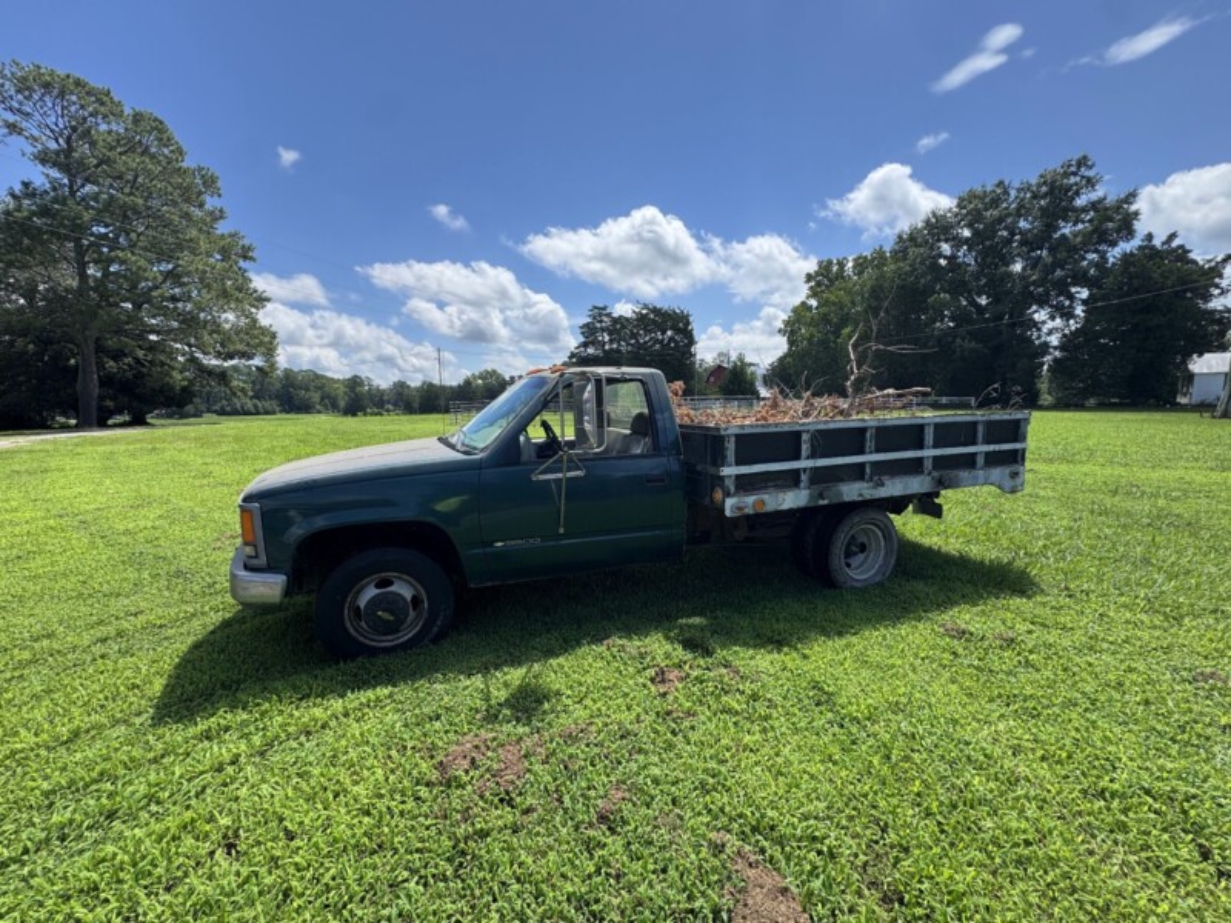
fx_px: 498
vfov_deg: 85.7
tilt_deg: -4.4
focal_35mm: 14
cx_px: 616
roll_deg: +0.9
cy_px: 462
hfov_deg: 102.1
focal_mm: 2.22
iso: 40
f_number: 2.2
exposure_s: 1/879
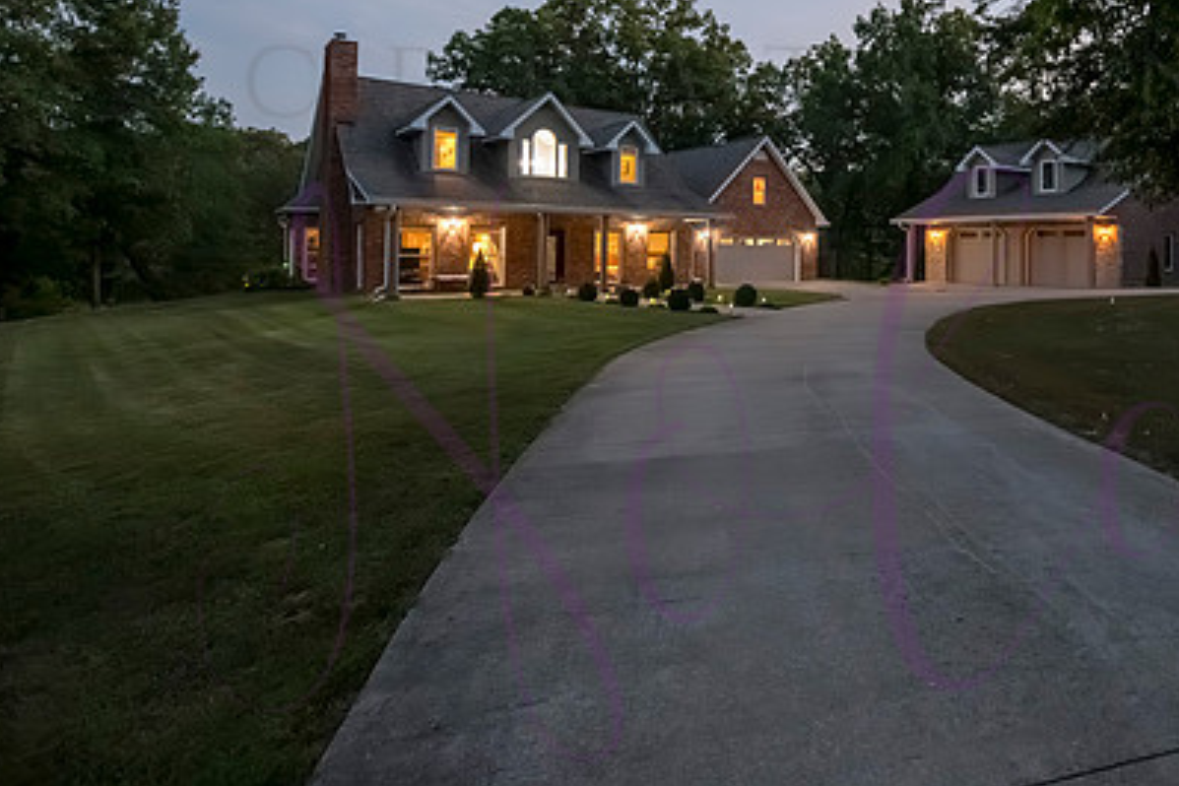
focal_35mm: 22
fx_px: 720
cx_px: 810
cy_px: 235
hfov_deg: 75.5
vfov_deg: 55.5
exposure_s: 1/60
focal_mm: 14
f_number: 2.8
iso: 5000
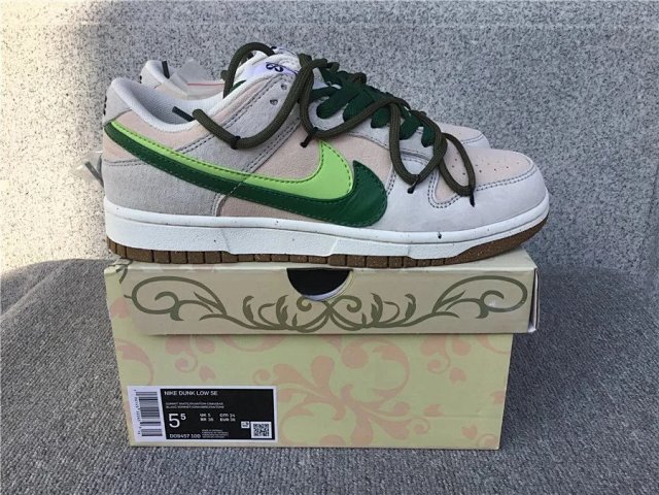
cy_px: 248
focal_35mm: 31
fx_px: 590
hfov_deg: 58.4
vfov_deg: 45.4
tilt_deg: -20.0
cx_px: 330
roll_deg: +0.4
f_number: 2.4
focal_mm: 3.3
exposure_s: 1/539
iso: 25
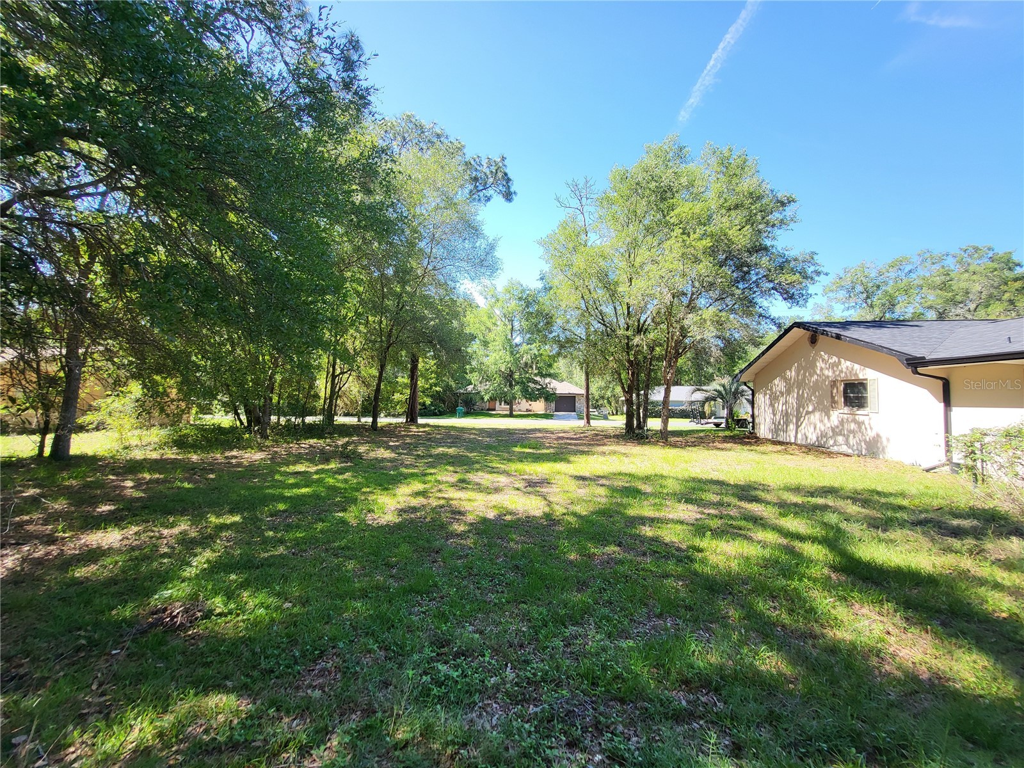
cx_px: 512
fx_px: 385
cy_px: 384
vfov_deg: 89.9
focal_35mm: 13
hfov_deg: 106.2
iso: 32
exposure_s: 1/242
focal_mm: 1.74
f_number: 2.2
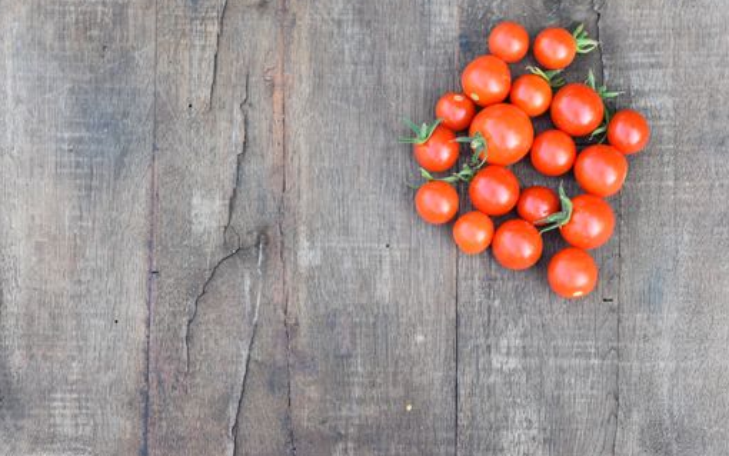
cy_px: 227
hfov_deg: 16.0
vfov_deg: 10.0
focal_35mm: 131
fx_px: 2594
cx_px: 364
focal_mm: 85
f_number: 4.5
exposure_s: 1/320
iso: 800
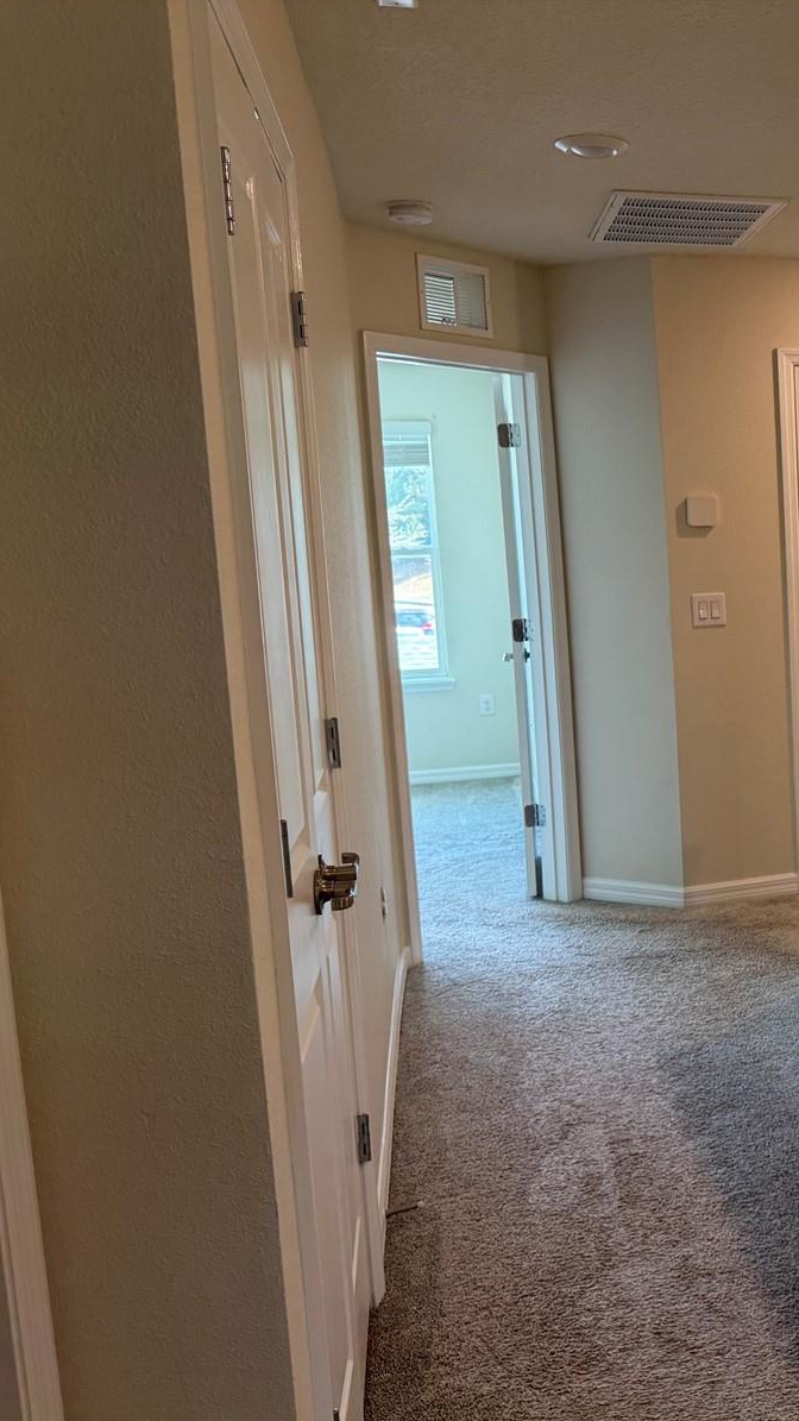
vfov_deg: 56.6
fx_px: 1319
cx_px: 888
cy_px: 709
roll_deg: +1.1
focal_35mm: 35
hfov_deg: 30.1
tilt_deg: -6.9
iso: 160
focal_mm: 6.76
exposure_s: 1/120
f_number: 1.78
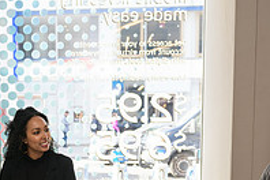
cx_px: 65
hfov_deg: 26.3
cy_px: 196
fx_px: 570
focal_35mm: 76
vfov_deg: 17.4
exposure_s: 1/125
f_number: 3.2
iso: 200
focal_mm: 26
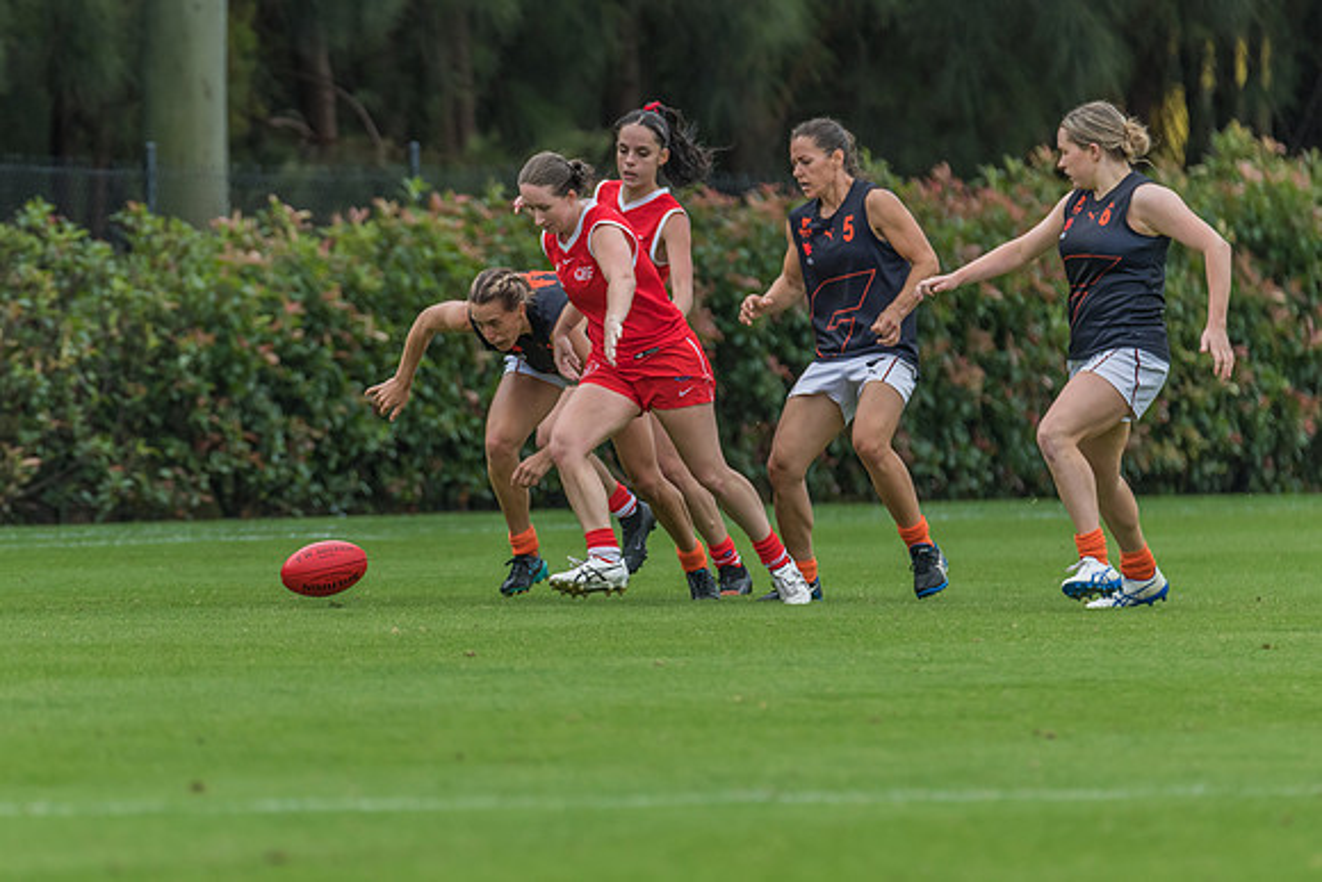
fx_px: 21407
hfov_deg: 3.5
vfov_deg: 2.4
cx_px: 472
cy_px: 425
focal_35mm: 583
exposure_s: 1/1250
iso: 640
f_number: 6
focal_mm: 420
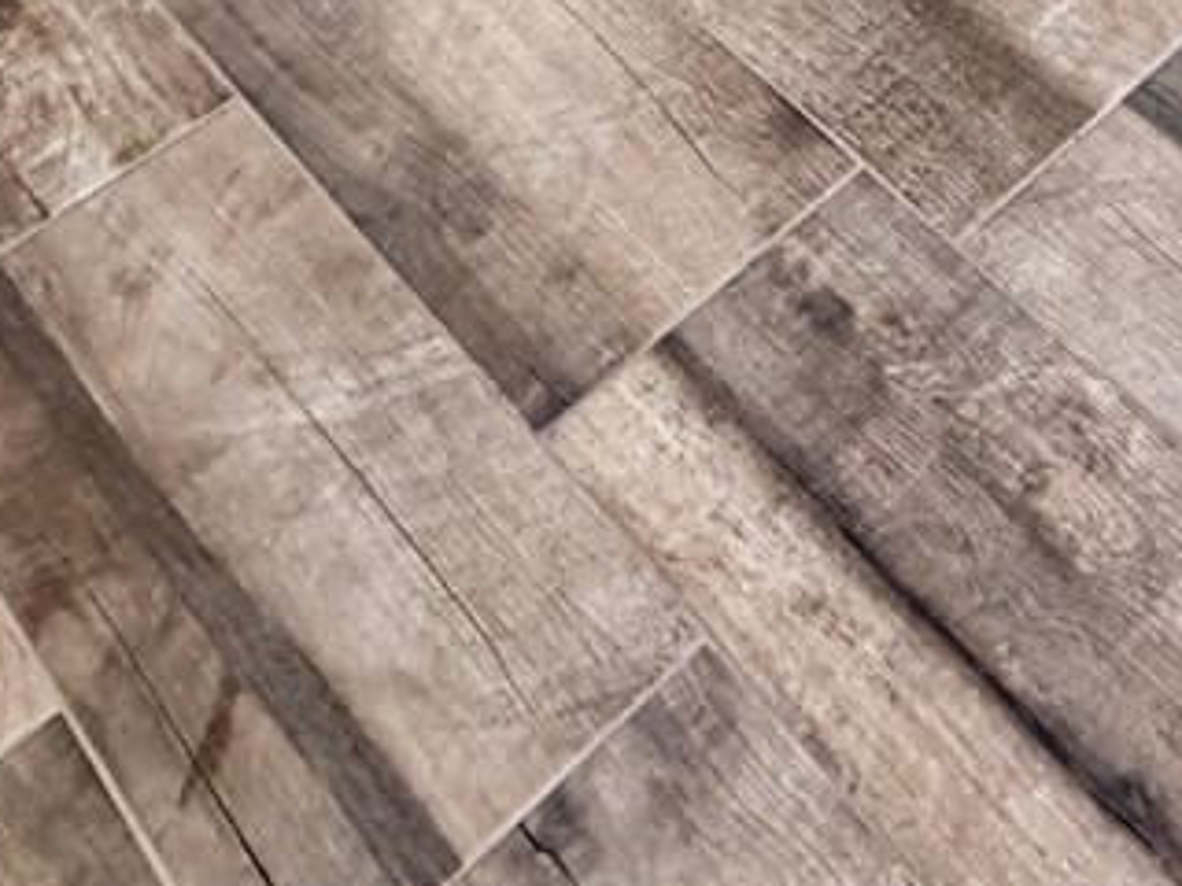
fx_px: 2390
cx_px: 890
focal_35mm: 70
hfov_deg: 27.4
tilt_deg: -16.7
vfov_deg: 14.4
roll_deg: +1.2
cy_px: -1215
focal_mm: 2.22
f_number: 2.2
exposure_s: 1/121
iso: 250
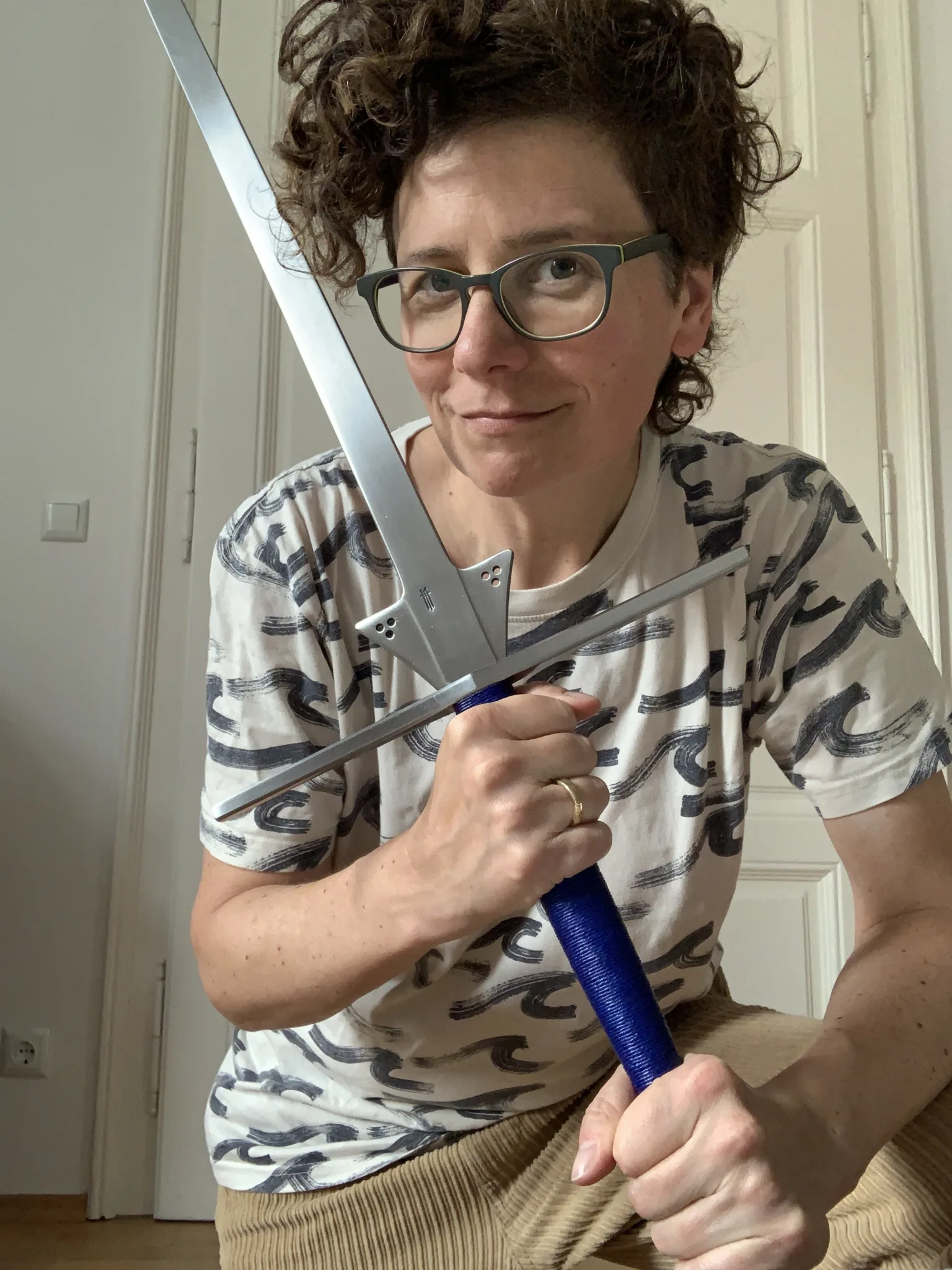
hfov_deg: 44.2
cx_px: 476
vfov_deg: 56.8
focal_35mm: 32
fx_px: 1173
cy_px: 635
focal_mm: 2.87
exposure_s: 1/60
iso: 160
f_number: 2.2
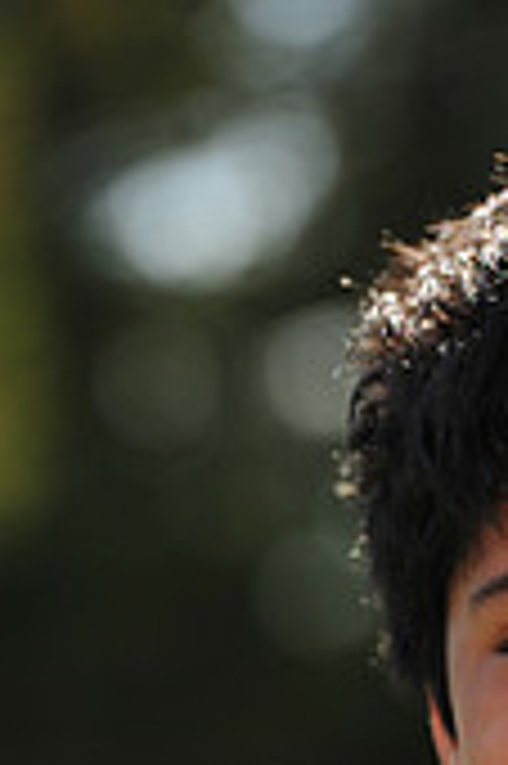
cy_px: 1197
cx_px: 598
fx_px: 13404
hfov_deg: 2.2
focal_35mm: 632
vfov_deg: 3.3
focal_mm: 185
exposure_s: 1/640
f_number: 4.5
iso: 200
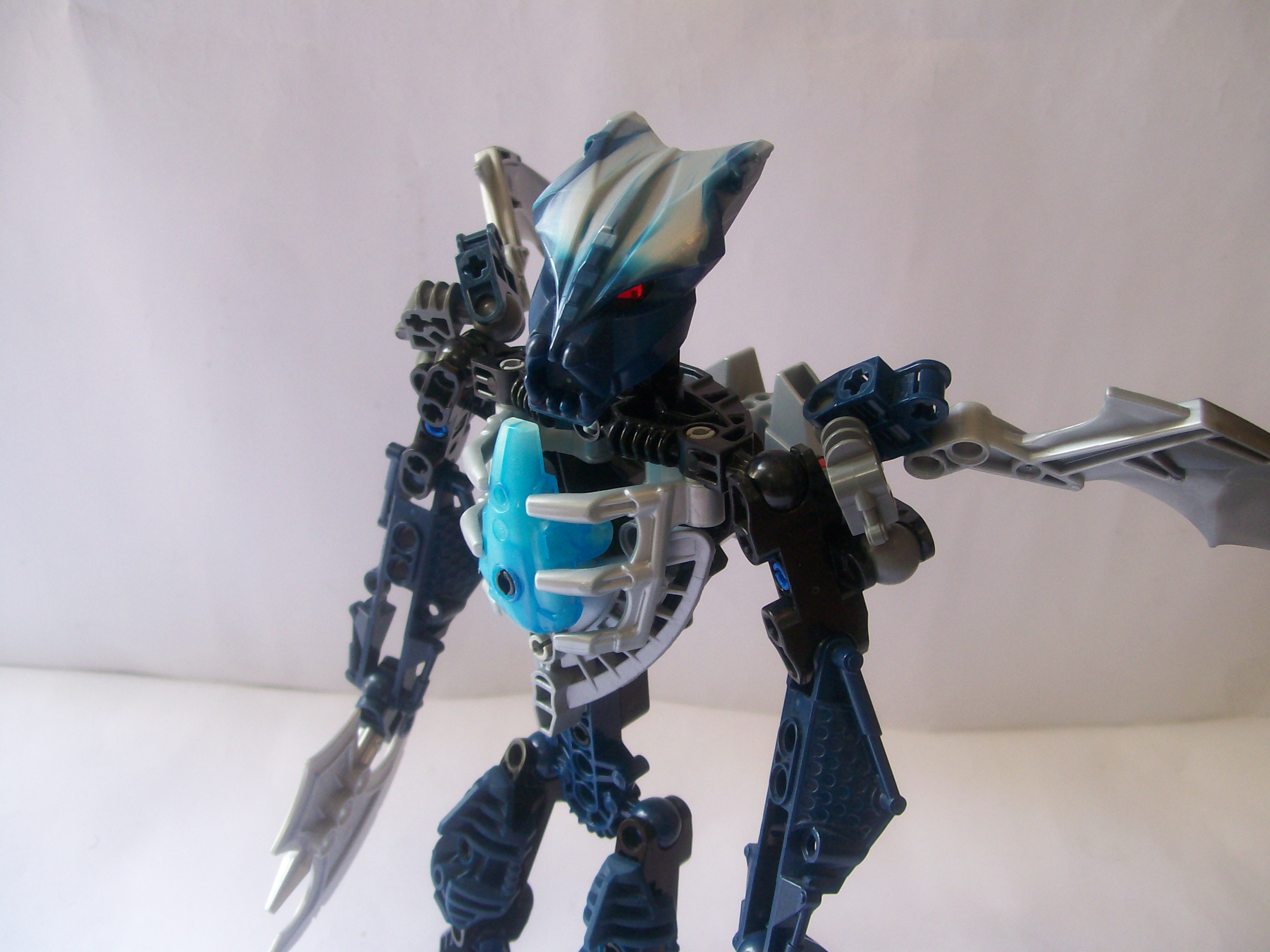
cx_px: 635
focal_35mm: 36
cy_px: 476
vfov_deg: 39.7
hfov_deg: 51.4
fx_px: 1321
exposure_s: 1/46
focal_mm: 6
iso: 80
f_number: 2.7
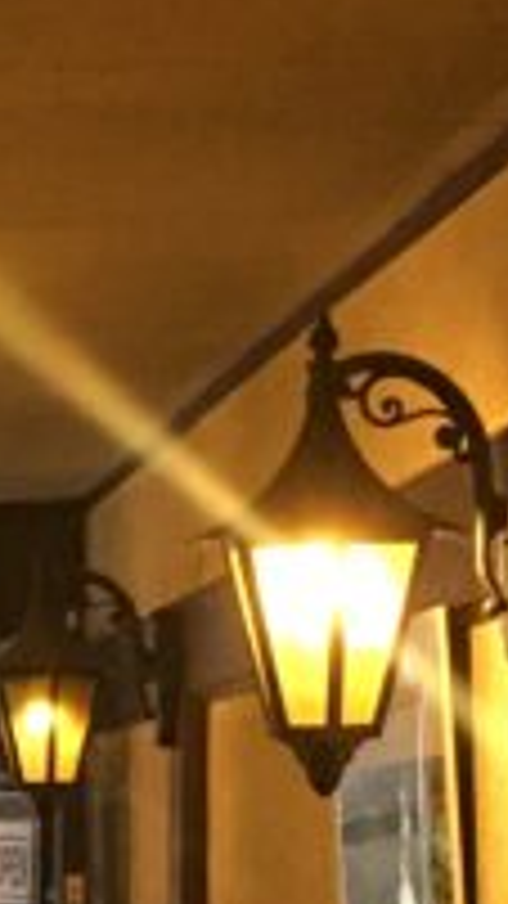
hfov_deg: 7.4
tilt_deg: -3.9
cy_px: 1187
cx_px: -333
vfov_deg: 12.9
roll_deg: +0.2
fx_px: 3857
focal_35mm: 161
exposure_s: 1/30
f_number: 2.2
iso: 200
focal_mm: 4.15
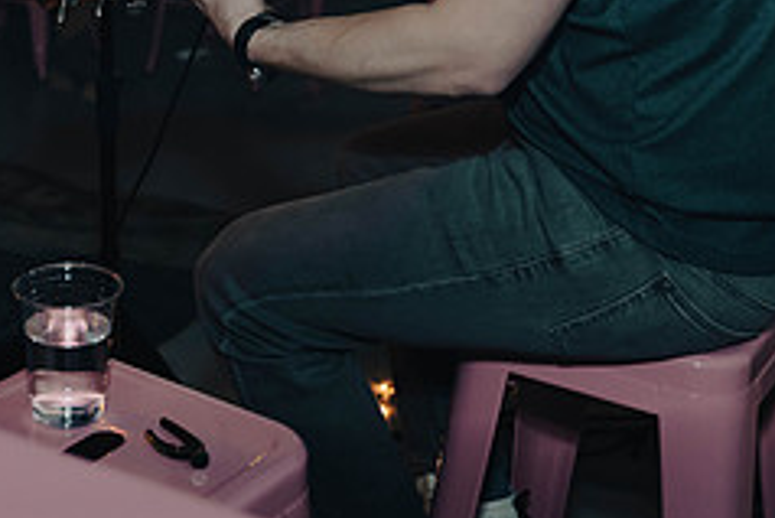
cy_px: -60
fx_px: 1572
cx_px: 221
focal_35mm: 73
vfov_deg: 18.0
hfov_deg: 27.4
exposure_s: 1/200
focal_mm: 30
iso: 4000
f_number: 2.8
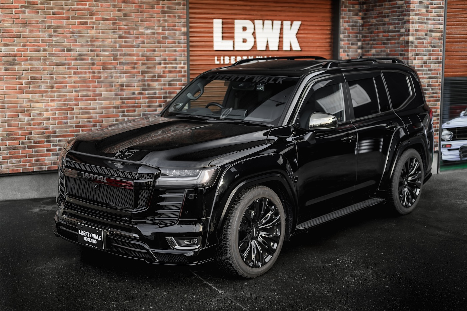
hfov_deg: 39.6
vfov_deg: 27.0
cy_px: 156
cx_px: 234
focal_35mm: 50
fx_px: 648
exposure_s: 1/200
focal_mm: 50
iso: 100
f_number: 1.8
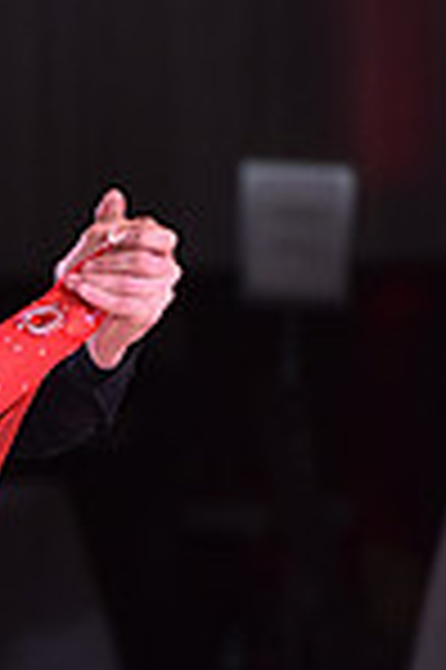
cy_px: 895
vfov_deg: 2.6
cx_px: -367
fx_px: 14546
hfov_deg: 1.8
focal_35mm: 781
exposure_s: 1/250
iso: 1600
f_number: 4.5
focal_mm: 200
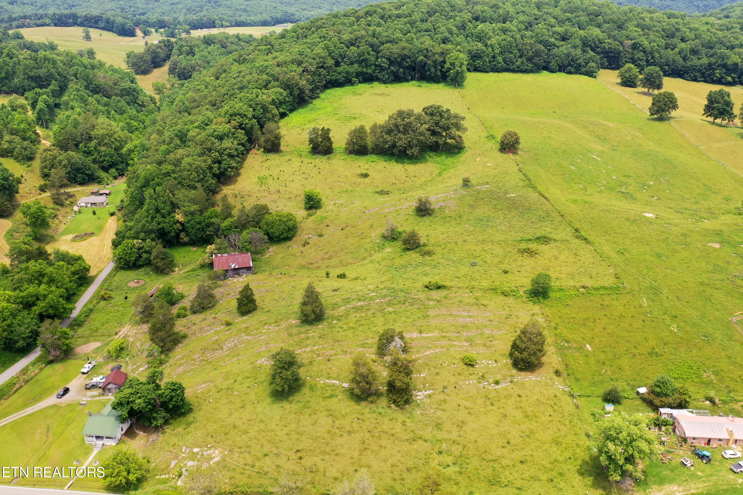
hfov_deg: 65.5
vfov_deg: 46.4
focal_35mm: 28
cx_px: 372
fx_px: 578
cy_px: 248
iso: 100
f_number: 4
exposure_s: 1/80
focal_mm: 10.26
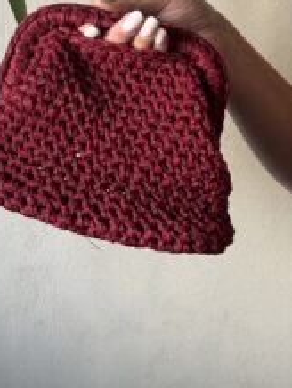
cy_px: 66
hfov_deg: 26.3
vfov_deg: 33.7
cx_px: 73
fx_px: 617
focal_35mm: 55
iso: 125
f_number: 1.9
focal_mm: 2.69
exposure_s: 1/60
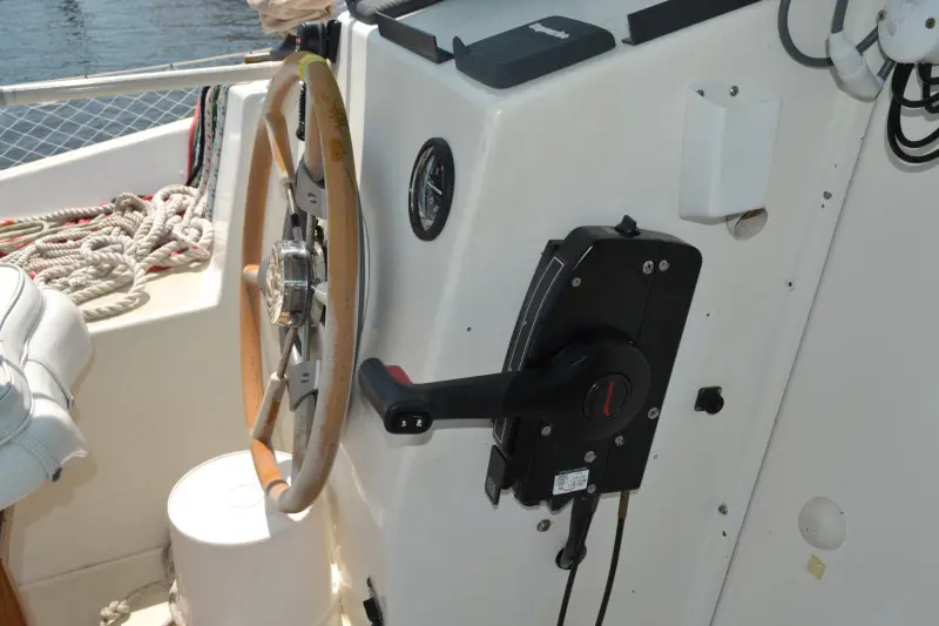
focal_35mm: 33
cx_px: 470
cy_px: 313
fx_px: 861
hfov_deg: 57.2
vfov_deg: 40.0
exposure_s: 1/200
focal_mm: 22
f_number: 10
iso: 100
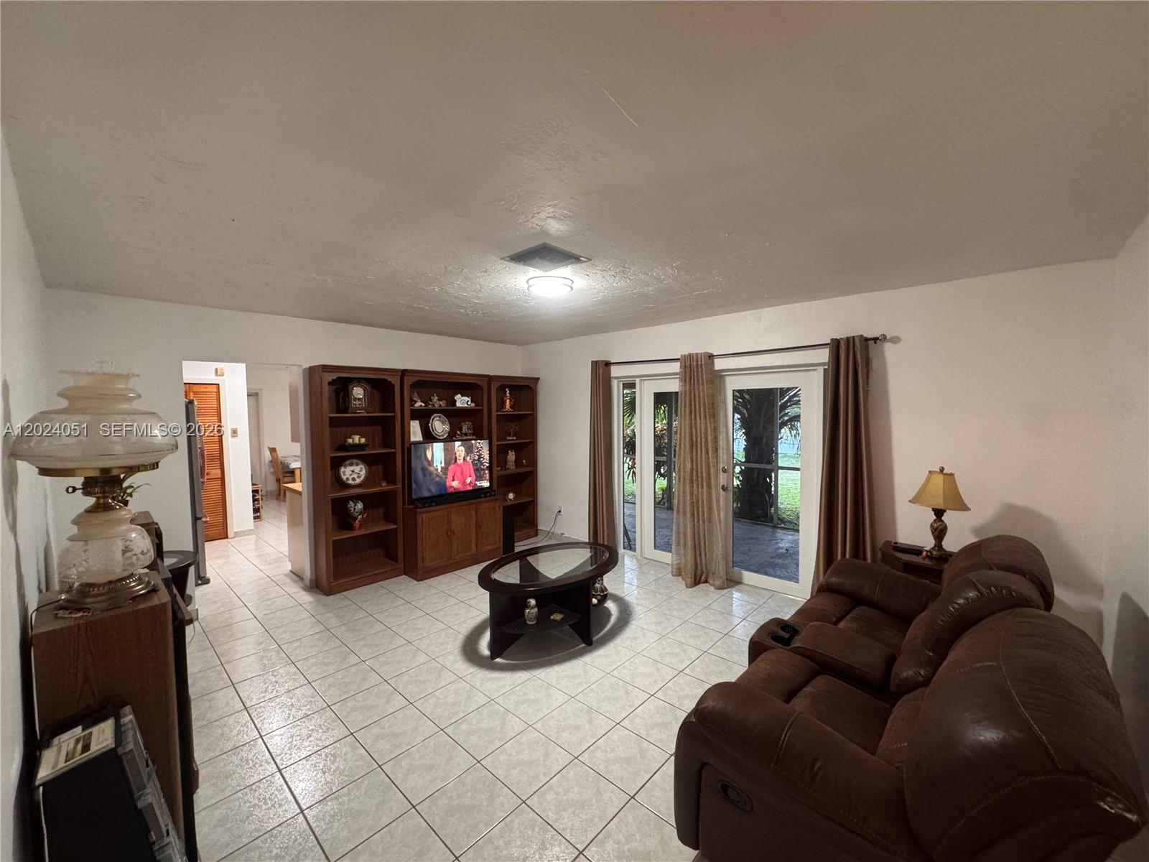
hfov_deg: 102.1
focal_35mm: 14
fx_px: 465
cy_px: 431
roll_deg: +0.1
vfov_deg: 85.7
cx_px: 574
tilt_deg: -4.5
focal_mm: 2.22
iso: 640
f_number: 2.2
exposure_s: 1/60
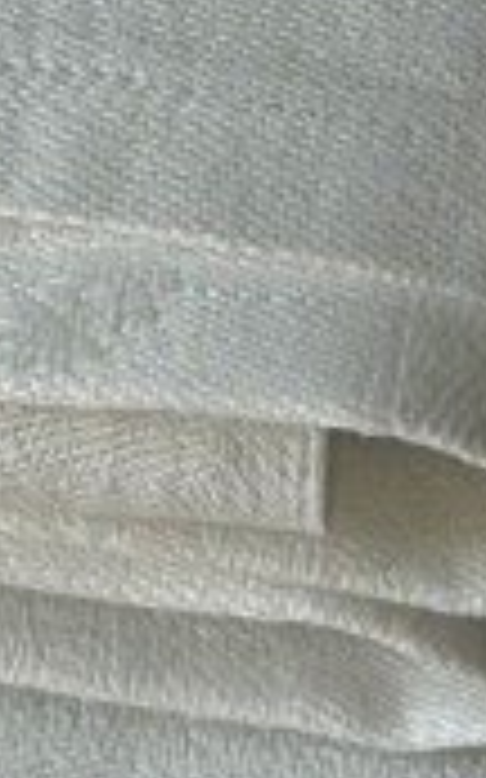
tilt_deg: -45.1
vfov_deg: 5.6
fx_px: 7466
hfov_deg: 3.6
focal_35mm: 352
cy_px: -1462
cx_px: -914
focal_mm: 6.76
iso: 64
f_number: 1.78
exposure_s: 1/121
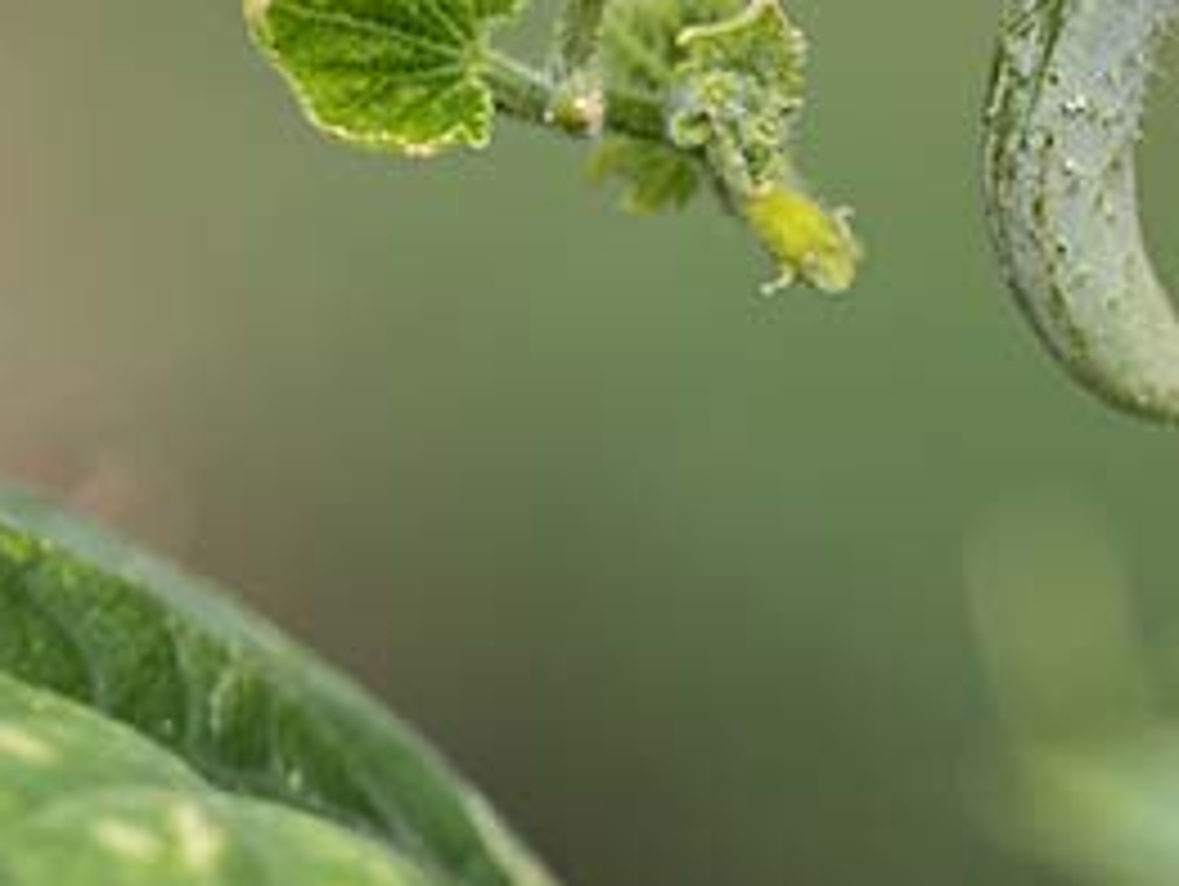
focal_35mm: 704
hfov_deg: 2.8
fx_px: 24000
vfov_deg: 2.1
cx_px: 2043
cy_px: 720
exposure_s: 1/320
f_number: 2.8
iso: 64
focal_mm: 200
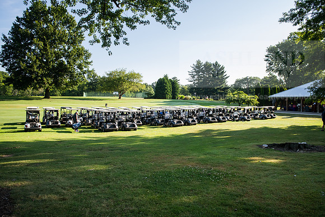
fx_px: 253
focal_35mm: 28
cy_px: 108
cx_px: 162
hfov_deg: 65.5
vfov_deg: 46.4
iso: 400
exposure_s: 1/640
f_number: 5.6
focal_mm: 28
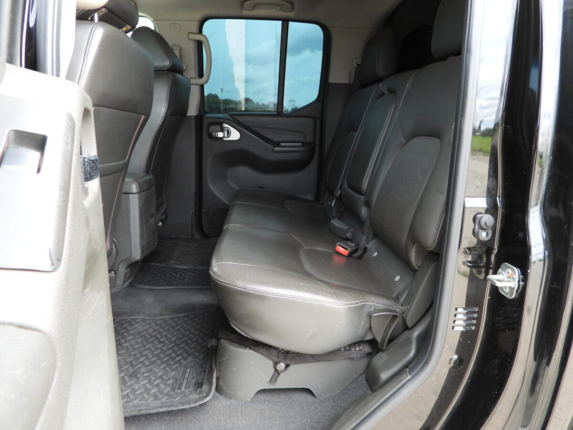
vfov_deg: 56.8
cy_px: 215
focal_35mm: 24
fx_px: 397
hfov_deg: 71.6
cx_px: 286
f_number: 2.8
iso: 100
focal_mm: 4.3
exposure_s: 1/60
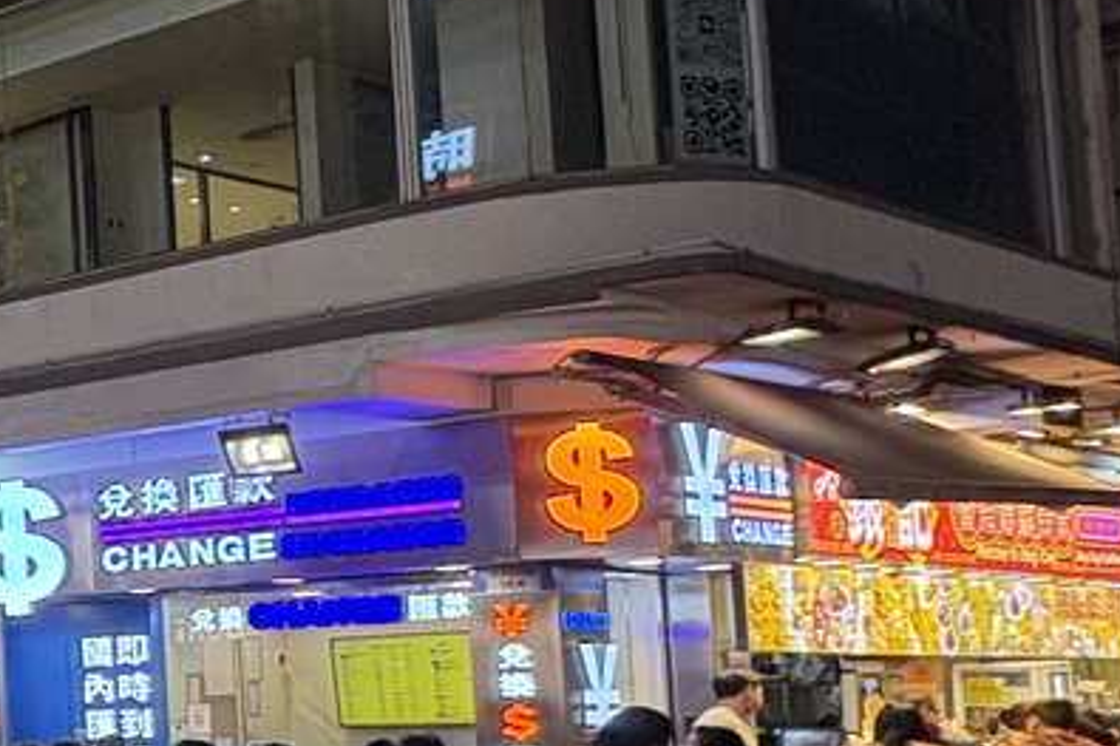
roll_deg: +1.2
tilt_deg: +3.8
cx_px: -975
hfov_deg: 20.8
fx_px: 1835
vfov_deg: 22.6
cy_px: 613
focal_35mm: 59
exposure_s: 1/100
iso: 200
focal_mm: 2.22
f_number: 2.2
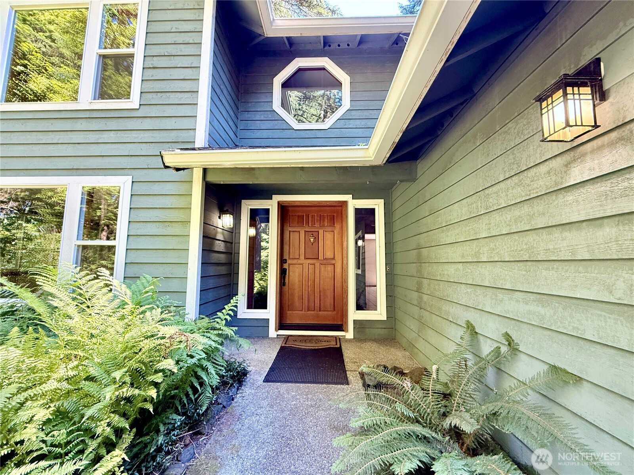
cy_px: 238
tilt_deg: +5.5
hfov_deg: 102.1
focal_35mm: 14
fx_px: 256
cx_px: 317
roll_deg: -0.7
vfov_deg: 85.7
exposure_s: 1/99
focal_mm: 2.22
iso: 320
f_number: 2.2
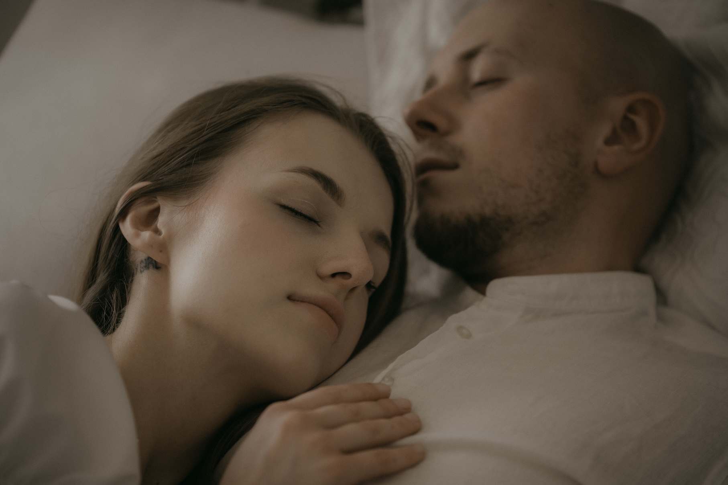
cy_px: 242
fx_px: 3941
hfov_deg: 10.6
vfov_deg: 7.0
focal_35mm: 195
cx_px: 364
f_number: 2.8
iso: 400
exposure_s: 1/400
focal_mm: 195
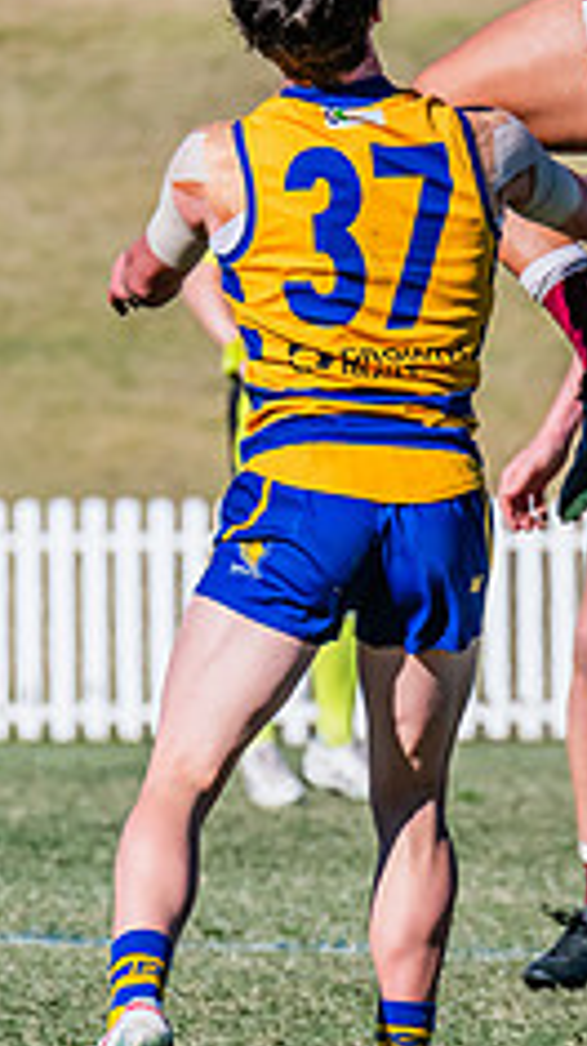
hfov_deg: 0.9
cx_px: 787
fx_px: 35817
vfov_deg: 1.7
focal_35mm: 1293
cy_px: 194
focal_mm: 420
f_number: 11
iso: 800
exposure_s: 1/1600
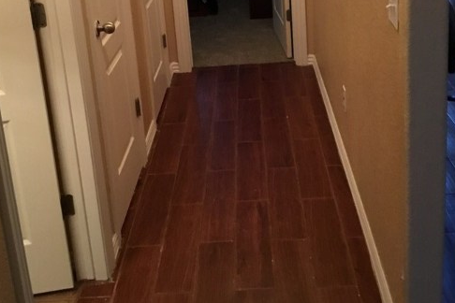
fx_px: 645
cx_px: 227
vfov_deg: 25.4
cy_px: 12
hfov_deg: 38.9
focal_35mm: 51
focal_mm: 3.3
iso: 200
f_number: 2.4
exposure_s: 1/24
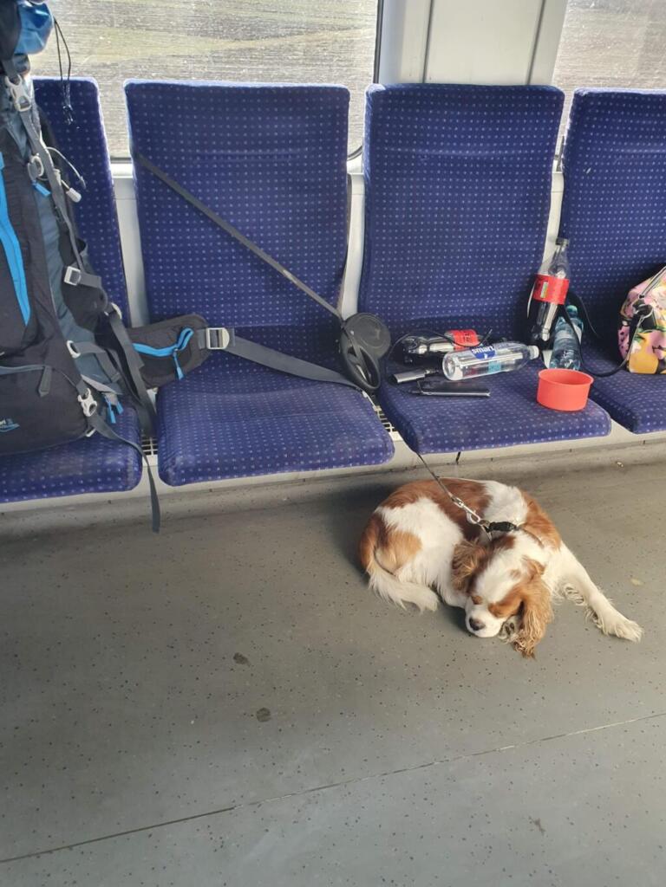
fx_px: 667
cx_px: 333
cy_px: 444
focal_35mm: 26
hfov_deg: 53.1
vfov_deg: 67.3
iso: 100
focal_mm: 4.32
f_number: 2.4
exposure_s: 1/100
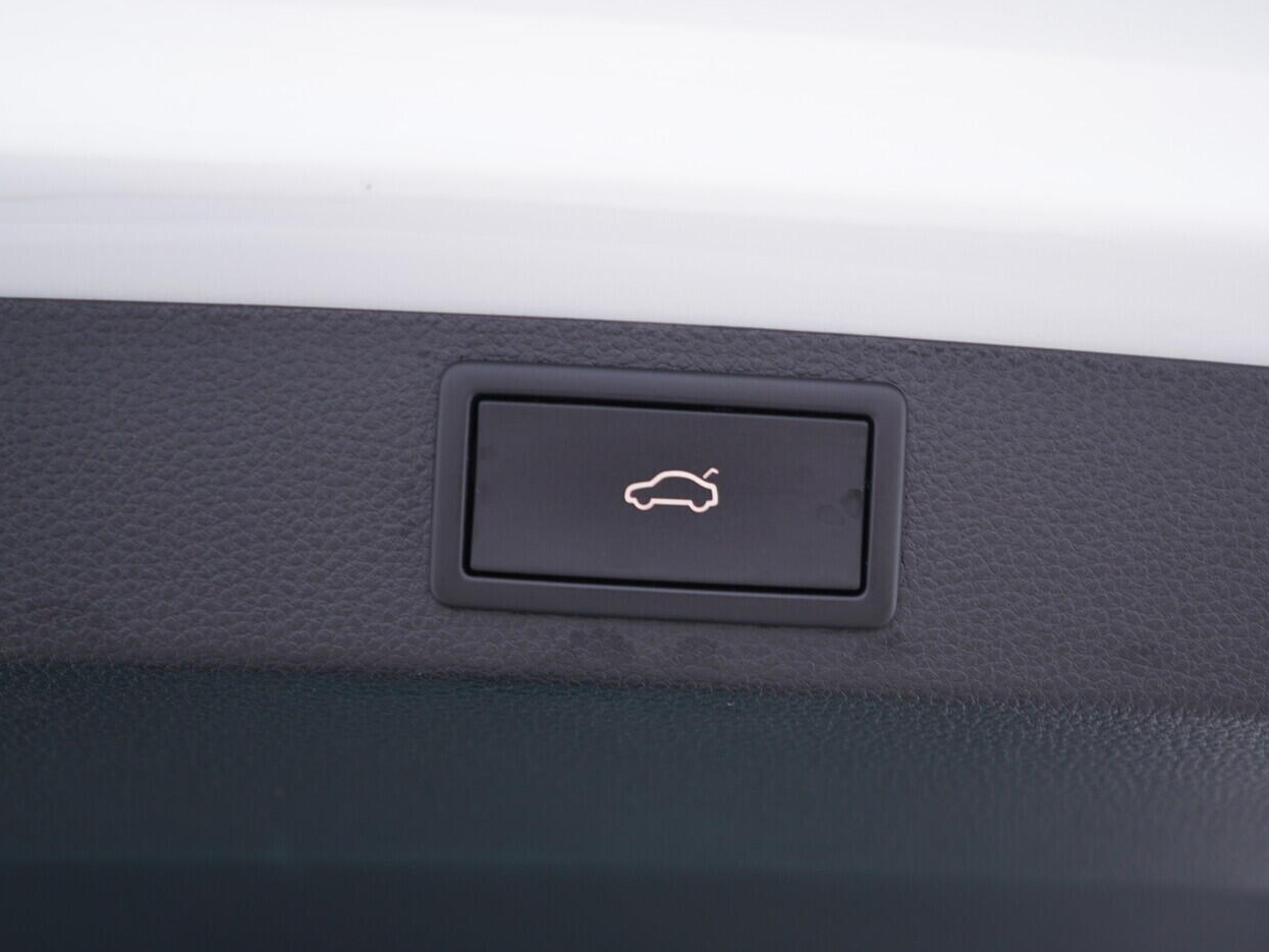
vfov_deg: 36.0
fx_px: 1467
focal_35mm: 40
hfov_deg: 46.7
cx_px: 718
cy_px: 477
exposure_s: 1/40
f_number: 2.8
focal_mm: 24
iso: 160
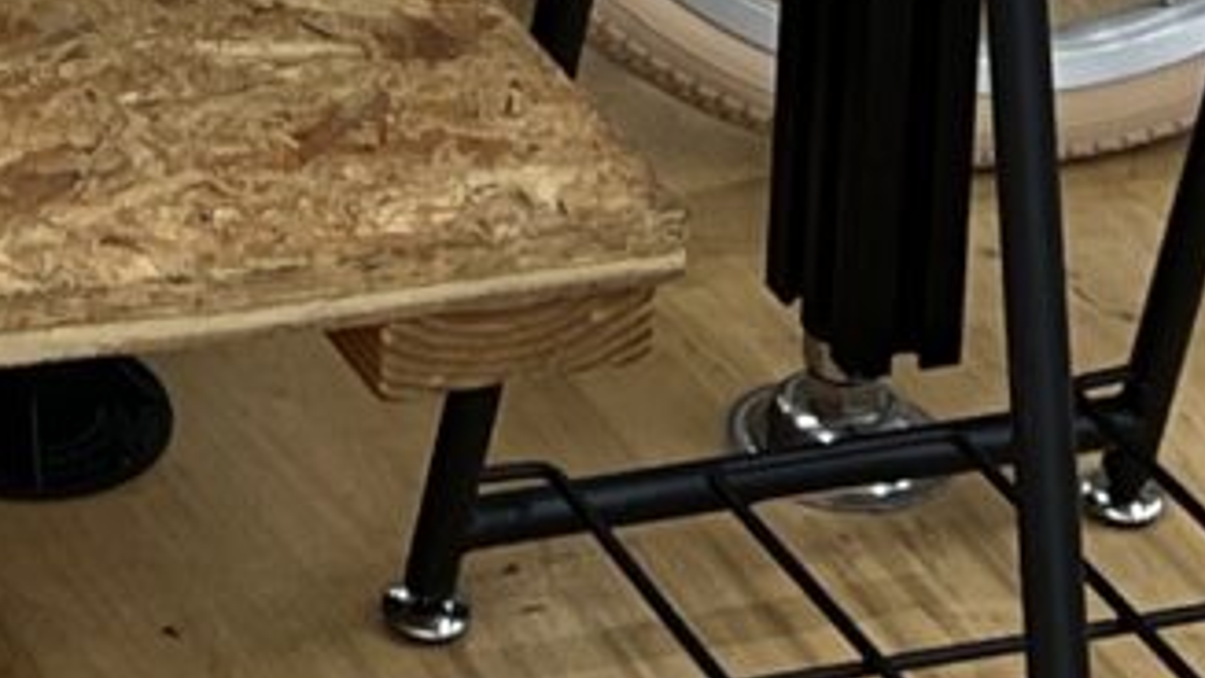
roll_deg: +0.0
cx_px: -789
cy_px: -2207
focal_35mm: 222
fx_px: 7094
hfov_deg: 9.4
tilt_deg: -13.9
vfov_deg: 4.8
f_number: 1.5
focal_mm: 5.7
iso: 32
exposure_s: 1/102
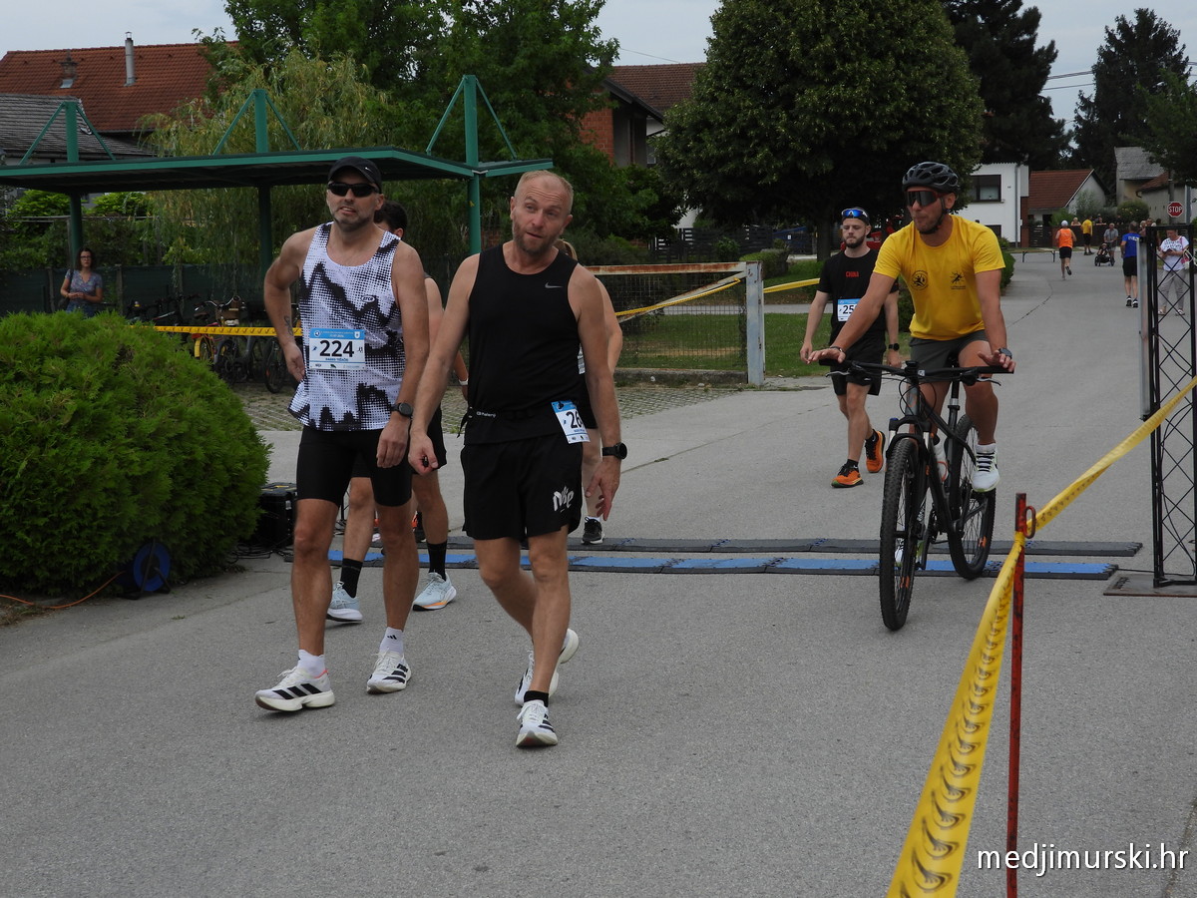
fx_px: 1902
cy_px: 449
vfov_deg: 26.6
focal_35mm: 55
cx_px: 598
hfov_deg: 34.9
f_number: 3.5
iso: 100
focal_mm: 9.8
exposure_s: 1/640
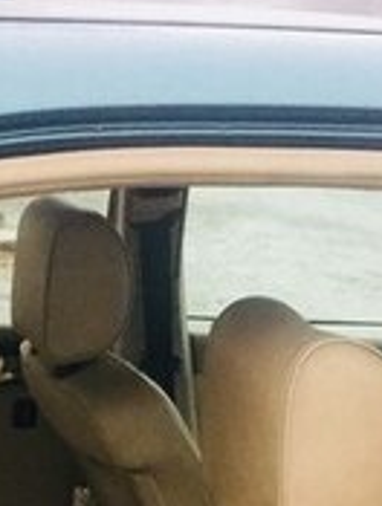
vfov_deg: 21.8
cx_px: -23
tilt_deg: -23.5
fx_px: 1202
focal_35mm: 82
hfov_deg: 17.5
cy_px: 625
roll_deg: -2.0
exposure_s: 1/33
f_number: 2.2
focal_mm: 4.15
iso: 200
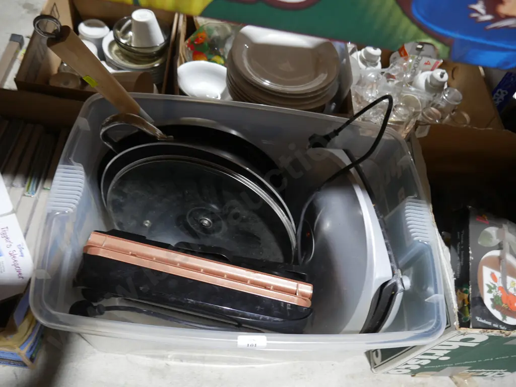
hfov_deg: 60.0
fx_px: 447
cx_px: 258
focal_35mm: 30
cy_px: 194
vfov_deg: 46.8
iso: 500
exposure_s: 1/60
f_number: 3.6
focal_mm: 15
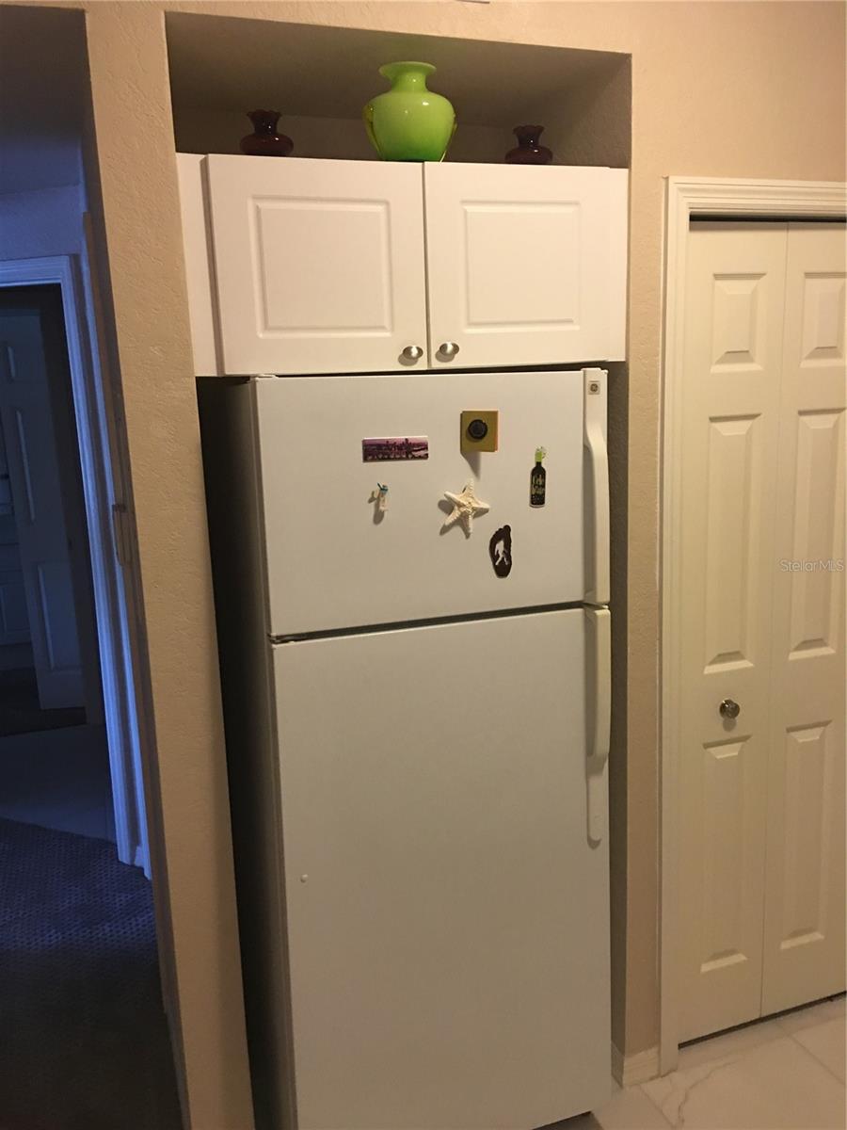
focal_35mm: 29
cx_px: 424
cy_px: 565
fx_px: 946
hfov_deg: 48.2
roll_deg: +2.9
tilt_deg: -10.0
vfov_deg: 61.7
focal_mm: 4.15
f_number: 2.2
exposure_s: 1/10
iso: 80
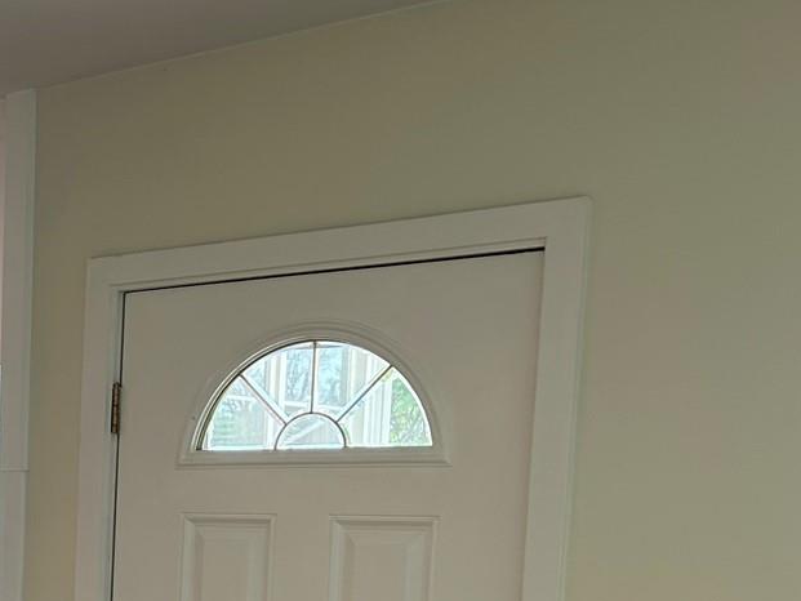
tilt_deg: -5.9
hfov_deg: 25.6
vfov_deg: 20.8
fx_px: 1551
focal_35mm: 67
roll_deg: -1.2
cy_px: 669
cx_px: -187
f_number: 1.5
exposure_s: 1/128
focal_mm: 5.7
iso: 64
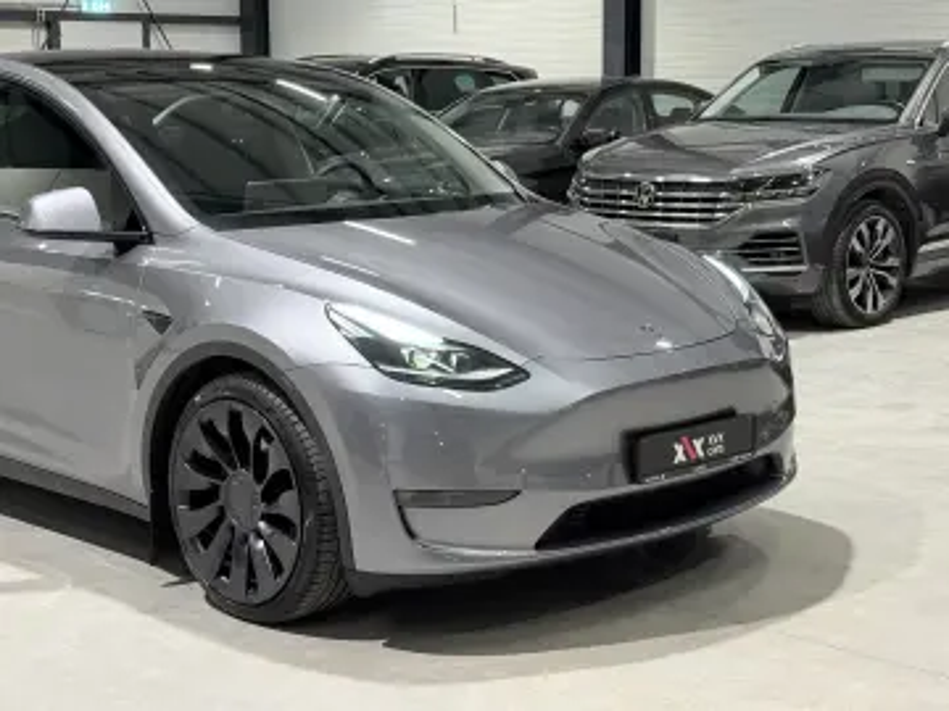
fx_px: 1316
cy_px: 356
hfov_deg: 39.7
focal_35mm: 48
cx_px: 474
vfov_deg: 30.3
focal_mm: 6.76
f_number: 1.78
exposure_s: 1/100
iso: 250
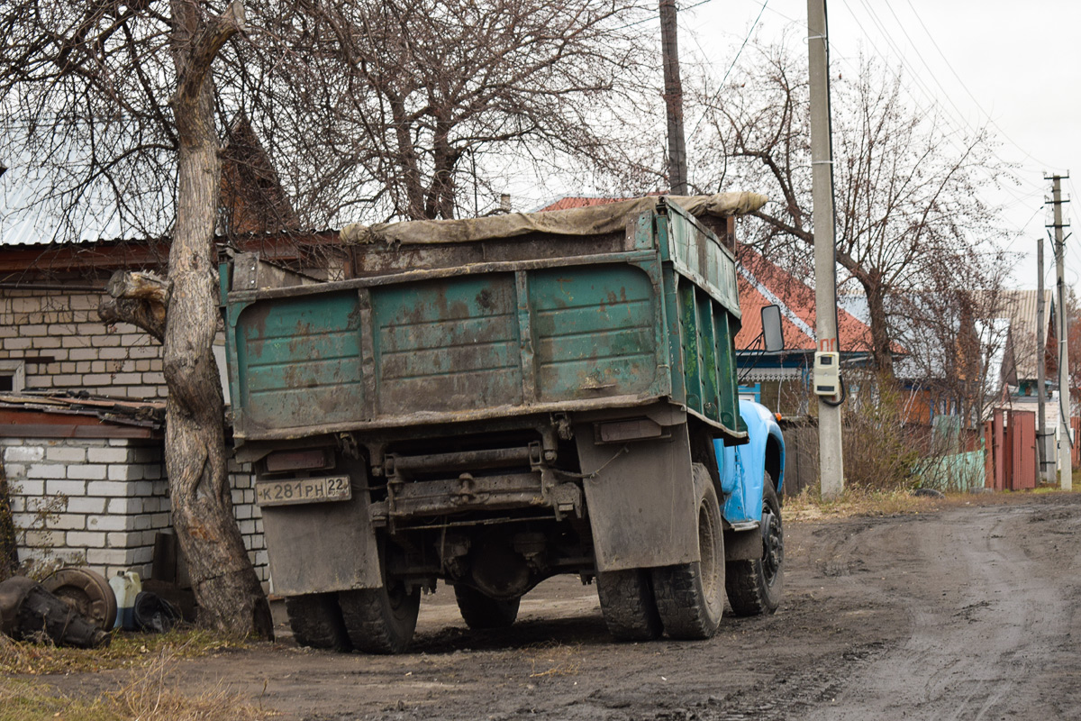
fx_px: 2477
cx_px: 540
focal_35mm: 82
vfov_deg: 16.6
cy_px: 360
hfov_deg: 24.6
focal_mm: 55
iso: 400
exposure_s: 1/100
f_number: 5.6
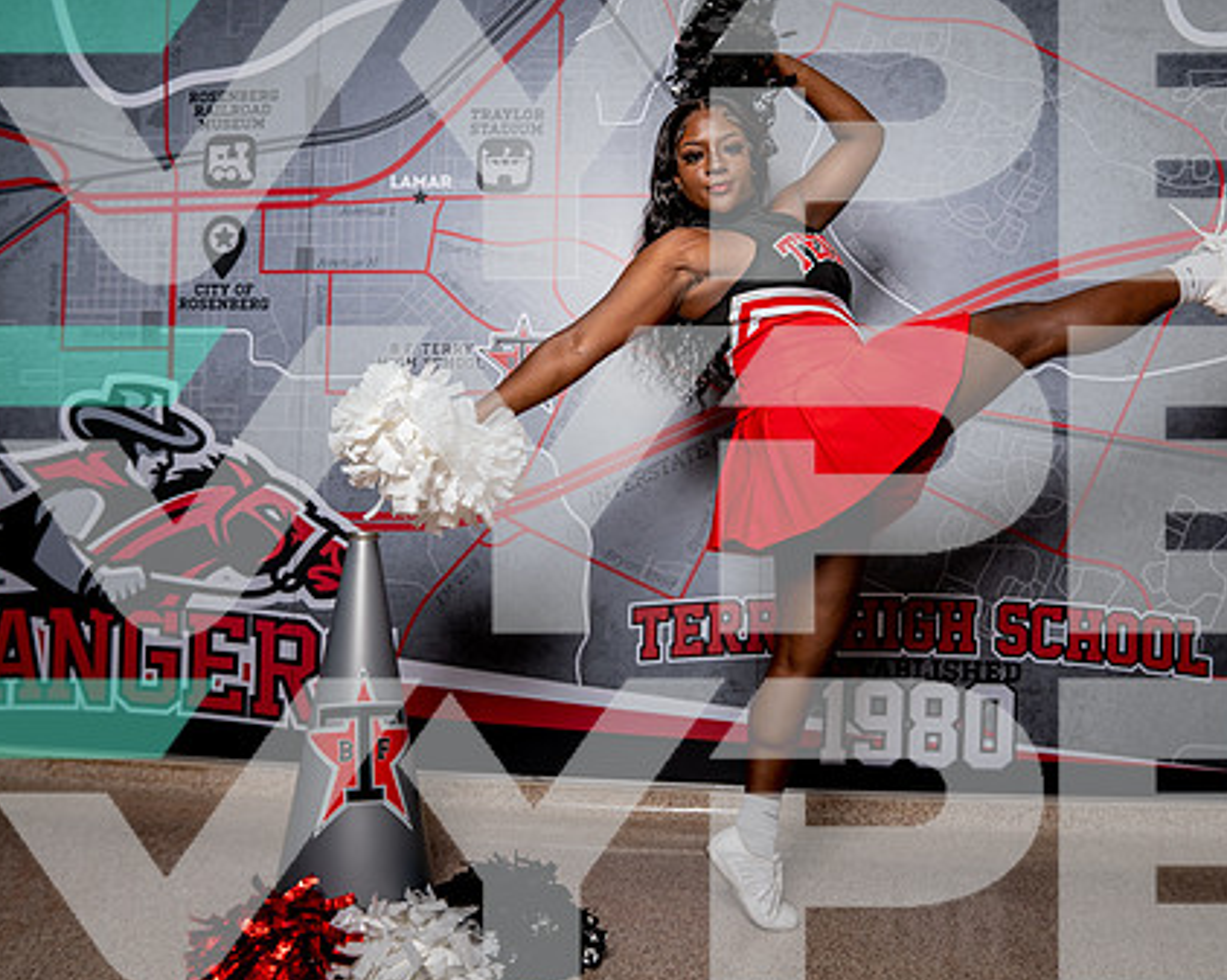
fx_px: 1125
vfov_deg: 47.1
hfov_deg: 57.1
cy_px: 481
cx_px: 663
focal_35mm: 31
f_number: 4.5
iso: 100
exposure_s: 1/250
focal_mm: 24
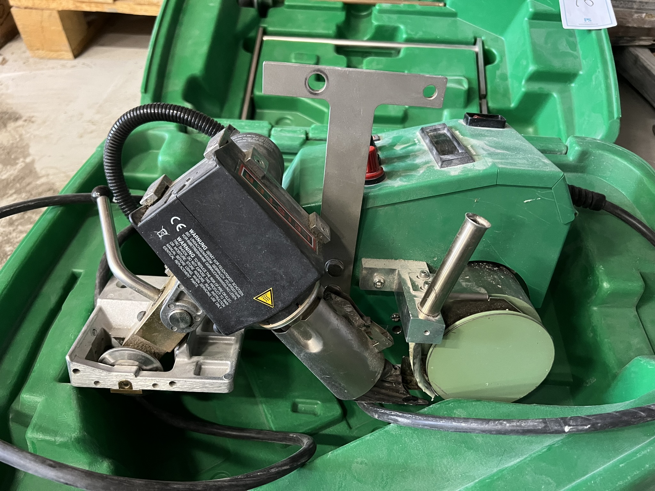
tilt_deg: -46.6
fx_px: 492
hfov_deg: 67.3
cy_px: 246
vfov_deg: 53.1
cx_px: 328
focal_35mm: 26
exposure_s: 1/33
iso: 400
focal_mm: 5.7
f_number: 1.5
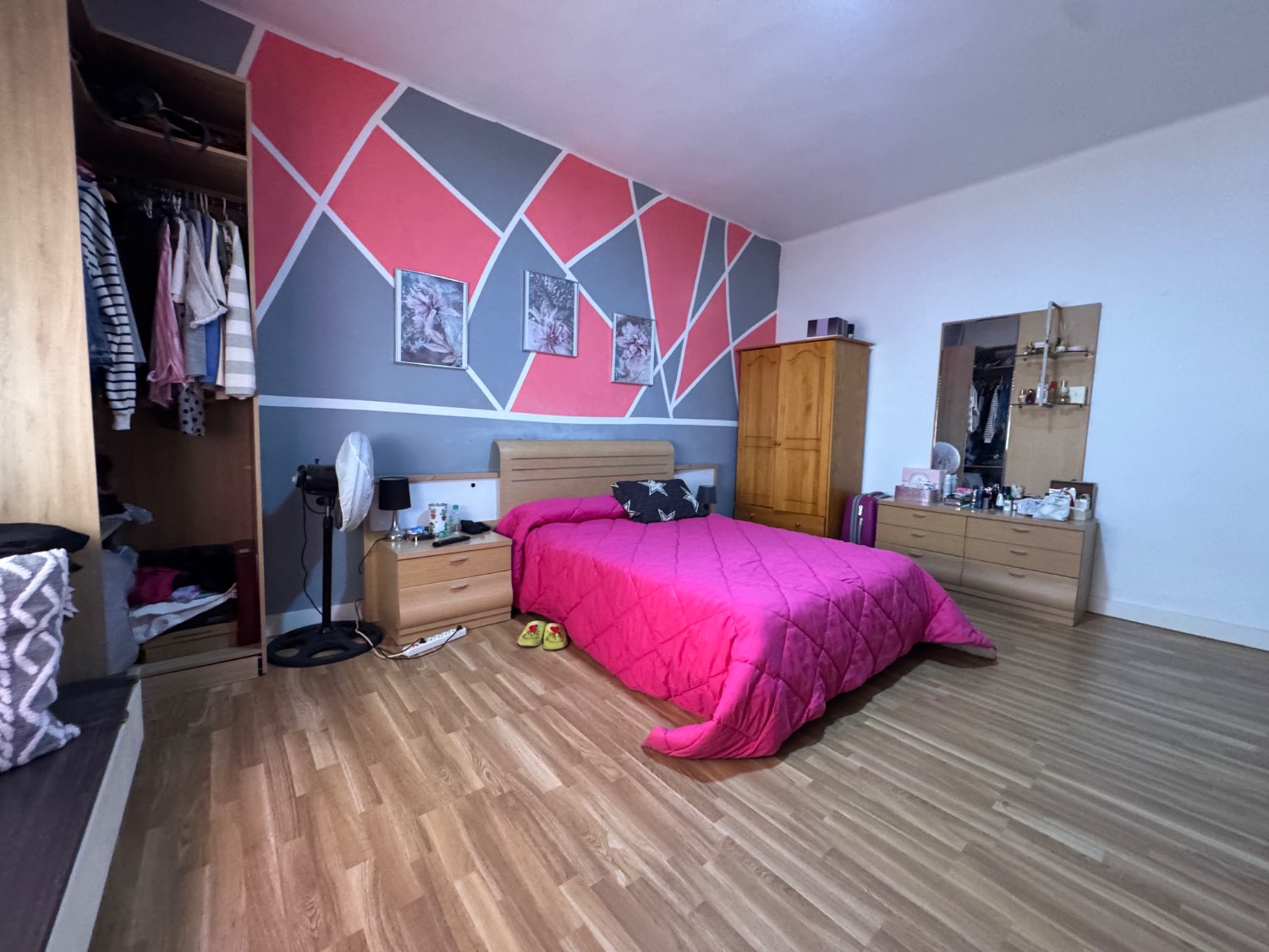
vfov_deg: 85.7
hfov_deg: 102.1
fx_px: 513
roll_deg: -1.9
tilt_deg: -5.4
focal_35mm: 14
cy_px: 476
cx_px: 634
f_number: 2.2
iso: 800
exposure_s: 1/60
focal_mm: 2.22
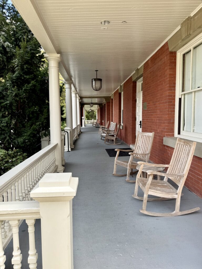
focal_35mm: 24
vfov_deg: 71.6
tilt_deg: -7.2
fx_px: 187
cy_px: 134
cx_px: 101
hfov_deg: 56.8
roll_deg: -1.5
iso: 80
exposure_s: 1/715
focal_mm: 6.76
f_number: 1.78
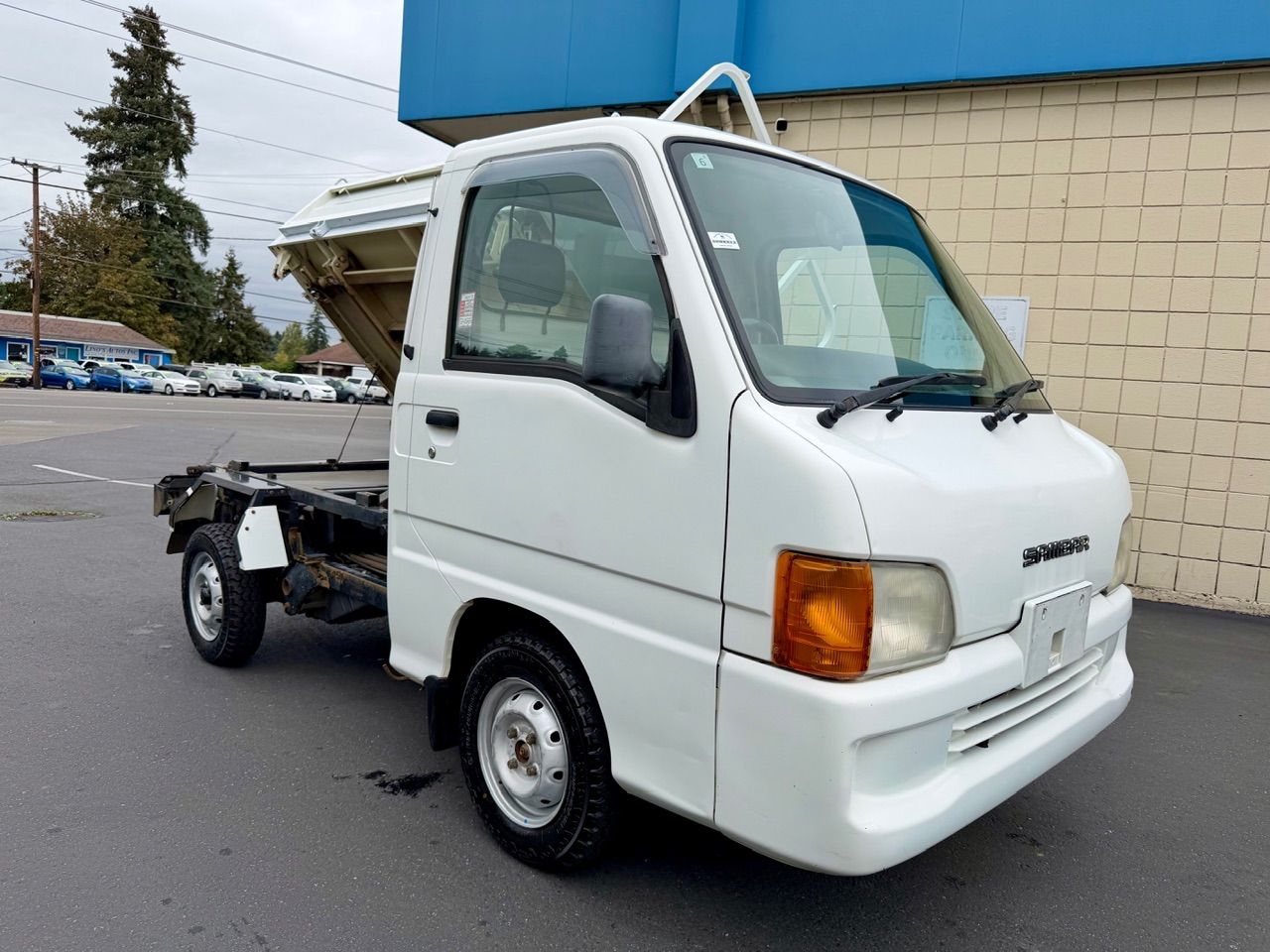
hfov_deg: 71.6
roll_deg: -4.2
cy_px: 476
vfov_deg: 56.8
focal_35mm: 24
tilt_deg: -5.2
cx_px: 635
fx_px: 881
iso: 80
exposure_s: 1/2703
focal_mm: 6.76
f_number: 1.78
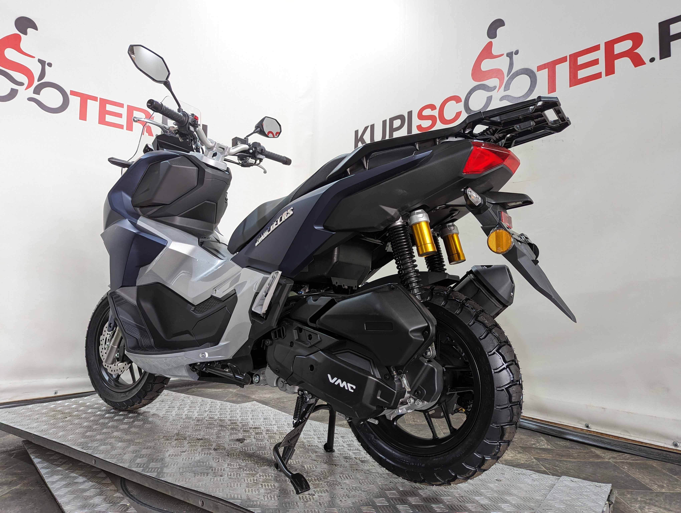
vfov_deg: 56.9
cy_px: 256
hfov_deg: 71.5
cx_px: 340
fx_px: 473
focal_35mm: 24
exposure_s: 1/100
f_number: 1.85
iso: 312
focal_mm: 6.81
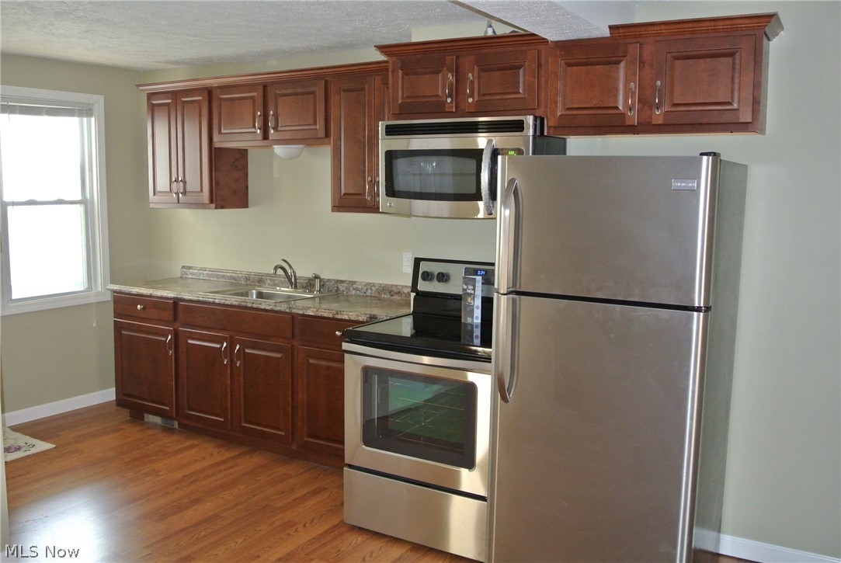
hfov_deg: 55.7
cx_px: 420
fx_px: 795
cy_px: 282
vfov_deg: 39.0
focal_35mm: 34
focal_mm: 12.7
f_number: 3.8
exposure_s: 1/60
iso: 640
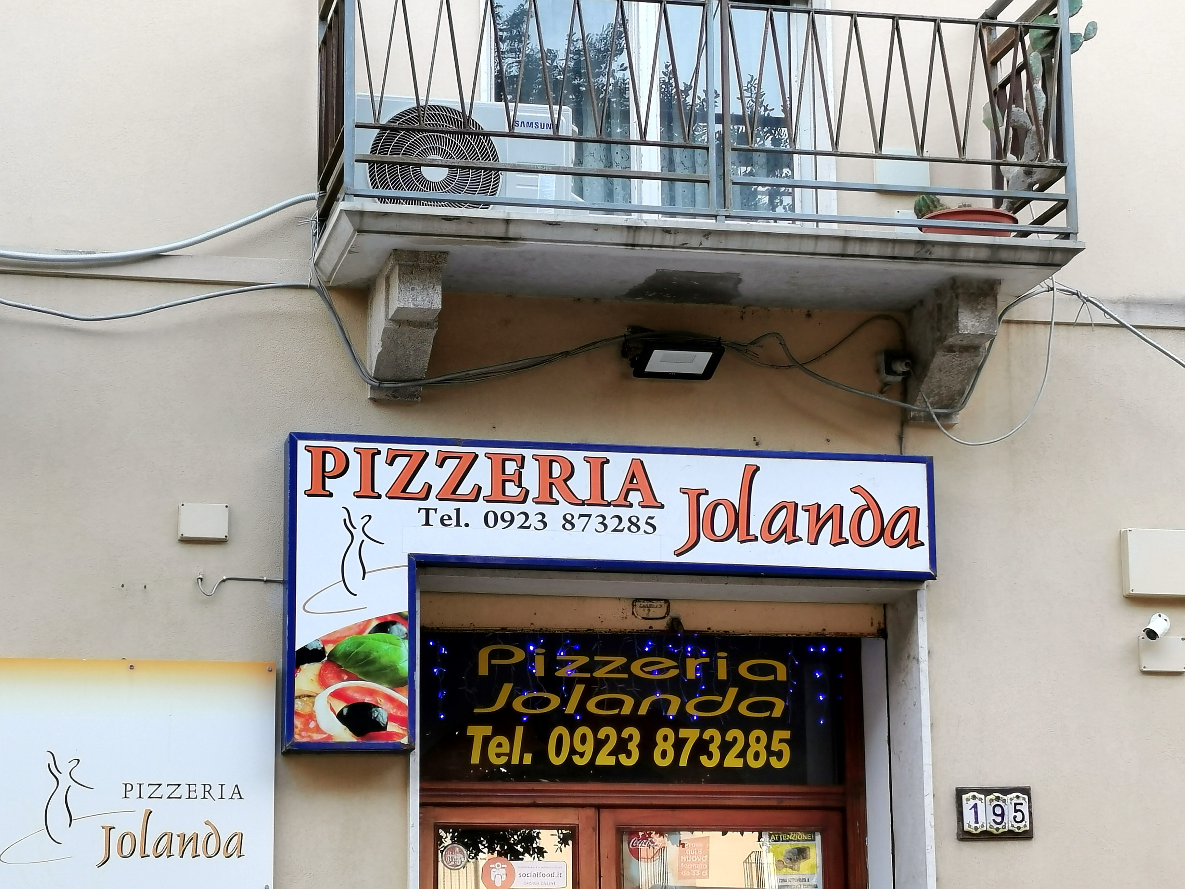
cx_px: 592
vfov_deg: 18.0
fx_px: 2807
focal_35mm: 82
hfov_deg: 23.8
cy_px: 444
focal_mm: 5.56
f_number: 1.6
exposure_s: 1/153
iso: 50
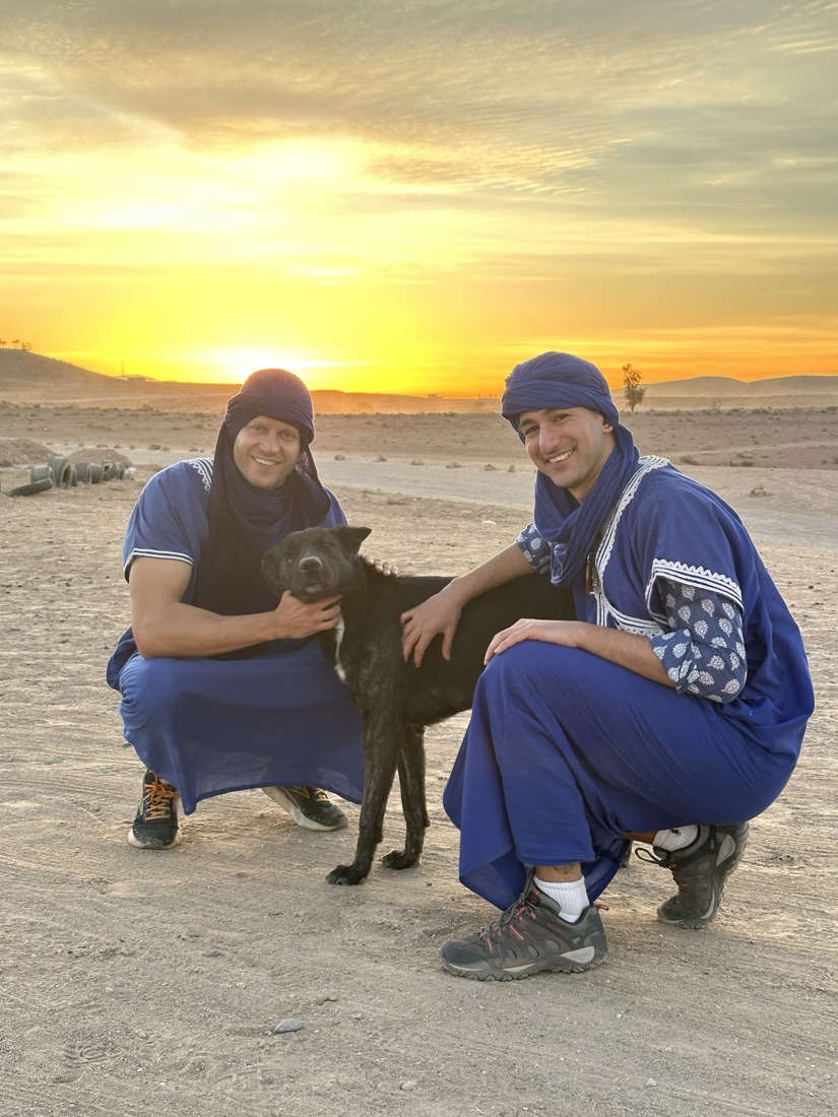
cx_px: 419
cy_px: 558
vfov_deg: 39.7
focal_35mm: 48
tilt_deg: -6.0
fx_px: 1549
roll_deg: -1.1
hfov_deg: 30.3
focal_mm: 6.86
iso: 50
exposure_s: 1/246
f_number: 1.78
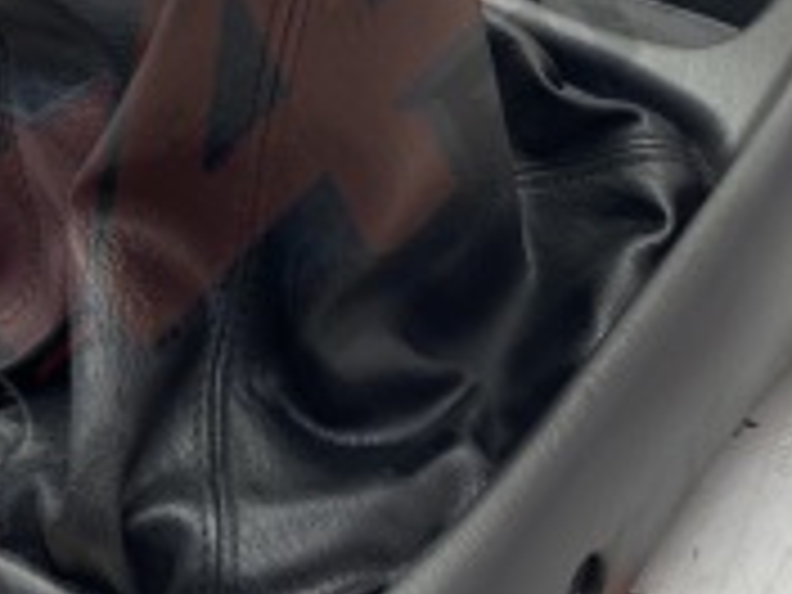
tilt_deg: -31.3
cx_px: 423
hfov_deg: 26.3
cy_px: 79
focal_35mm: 74
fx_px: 1693
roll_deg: +2.2
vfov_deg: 19.6
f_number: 1.8
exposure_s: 1/100
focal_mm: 4.25
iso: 50
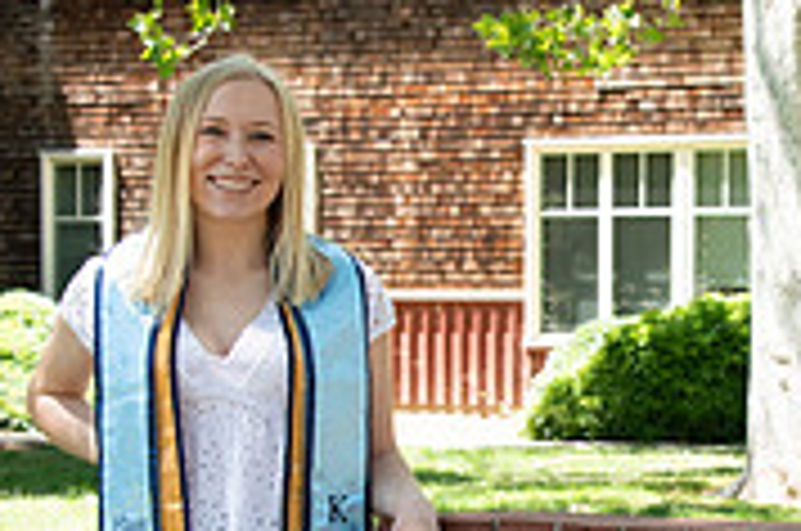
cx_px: 670
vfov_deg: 9.3
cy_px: 452
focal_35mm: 147
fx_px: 3265
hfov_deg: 13.9
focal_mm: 45
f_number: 5.6
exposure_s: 1/500
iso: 640
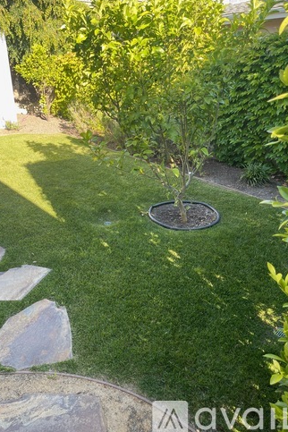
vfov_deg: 65.5
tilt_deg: -23.3
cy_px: 213
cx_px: 129
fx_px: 336
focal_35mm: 28
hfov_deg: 46.3
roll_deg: +1.0
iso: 32
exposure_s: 1/231
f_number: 1.6
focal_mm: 5.1
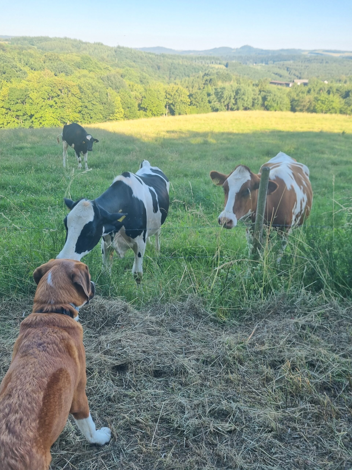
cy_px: 235
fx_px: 353
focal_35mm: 26
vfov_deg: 67.3
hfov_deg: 53.1
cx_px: 176
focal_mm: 5.4
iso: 50
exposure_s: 1/279
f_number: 1.8
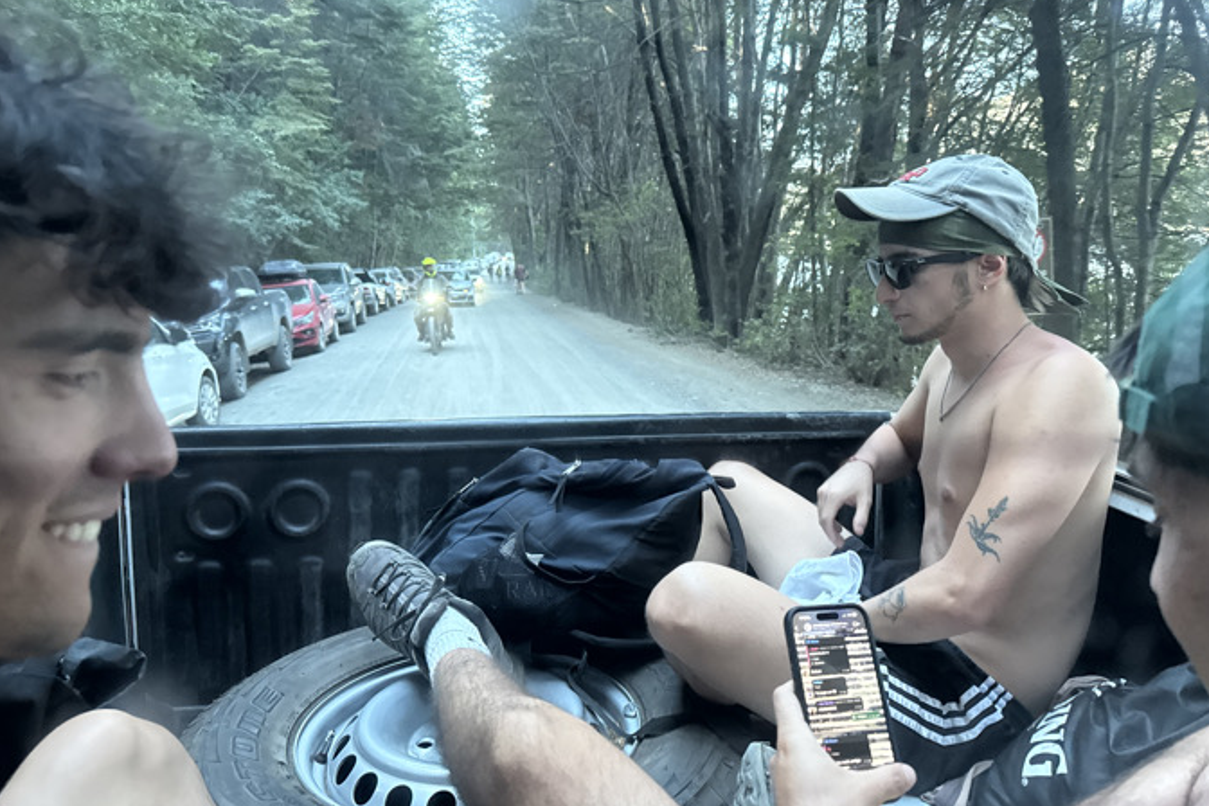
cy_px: 345
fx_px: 873
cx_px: 626
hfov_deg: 69.4
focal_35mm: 26
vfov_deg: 49.4
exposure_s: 1/60
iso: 640
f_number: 1.78
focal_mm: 6.76
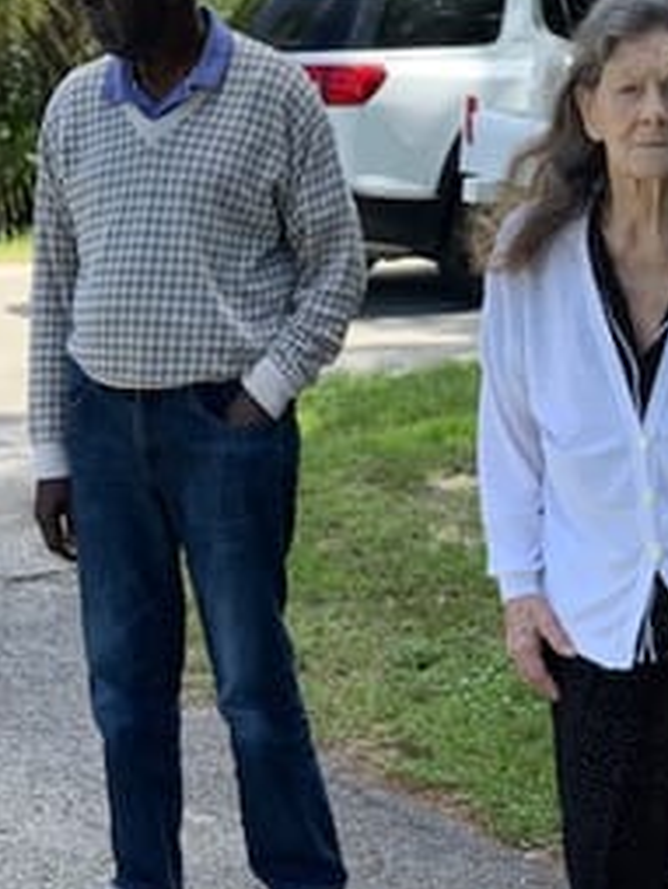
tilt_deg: -13.4
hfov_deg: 13.6
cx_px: 301
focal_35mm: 109
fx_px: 2800
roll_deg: +2.7
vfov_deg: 17.9
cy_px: 663
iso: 16
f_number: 2.4
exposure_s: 1/199
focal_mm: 6
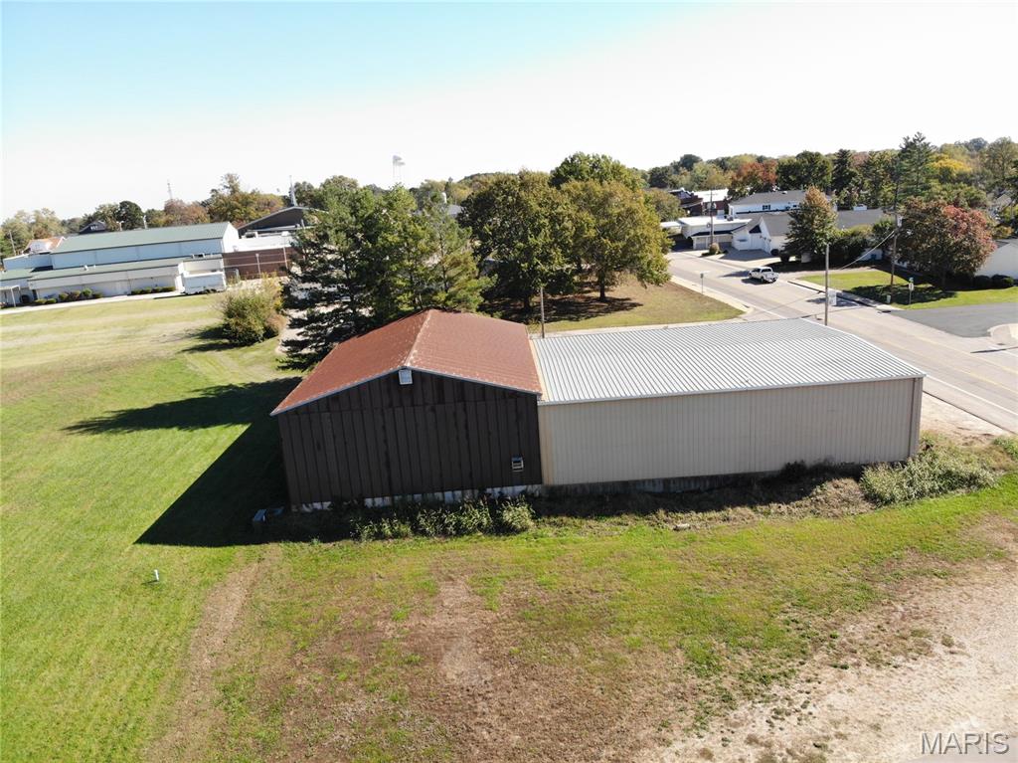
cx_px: 509
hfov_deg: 71.6
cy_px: 382
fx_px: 705
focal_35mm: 24
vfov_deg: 56.8
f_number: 2.8
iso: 103
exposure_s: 1/452
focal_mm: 4.5
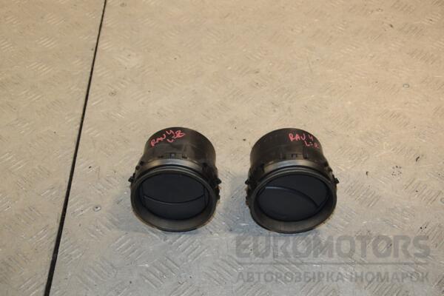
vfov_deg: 25.8
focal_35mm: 52
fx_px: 647
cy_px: 148
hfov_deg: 37.9
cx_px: 222
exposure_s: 1/200
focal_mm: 35
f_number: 8
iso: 800
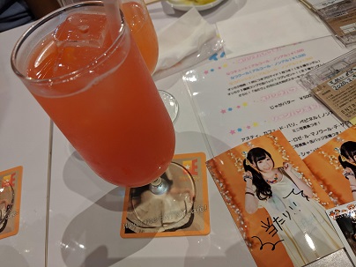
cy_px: 134
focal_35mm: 27
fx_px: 278
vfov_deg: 51.4
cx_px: 178
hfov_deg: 65.3
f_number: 1.8
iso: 61
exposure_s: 1/30
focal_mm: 4.44
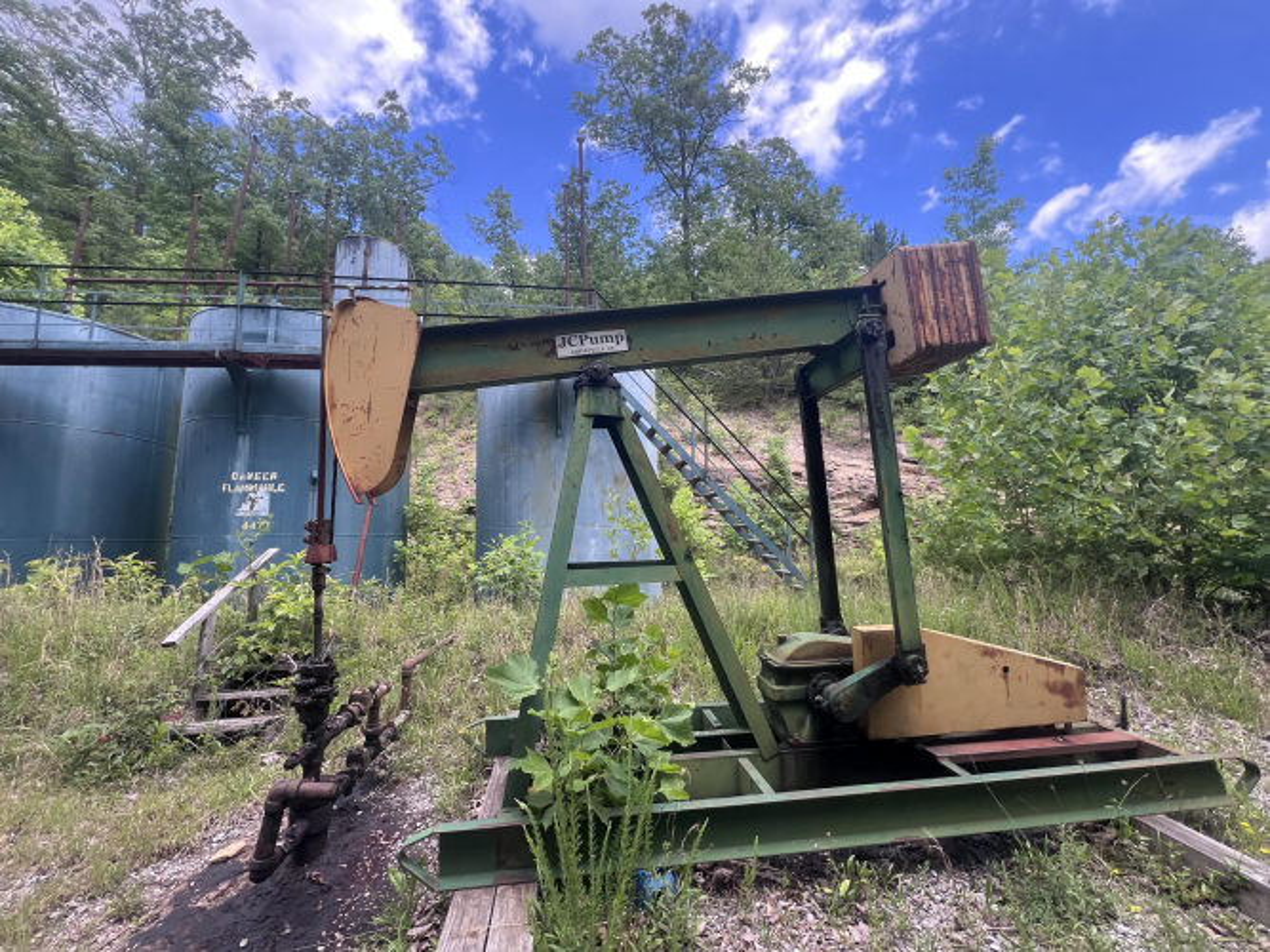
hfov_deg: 106.2
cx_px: 635
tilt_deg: +5.5
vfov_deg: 89.9
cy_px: 476
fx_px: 477
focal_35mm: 13
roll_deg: +1.8
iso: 32
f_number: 1.8
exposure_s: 1/256
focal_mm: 1.57
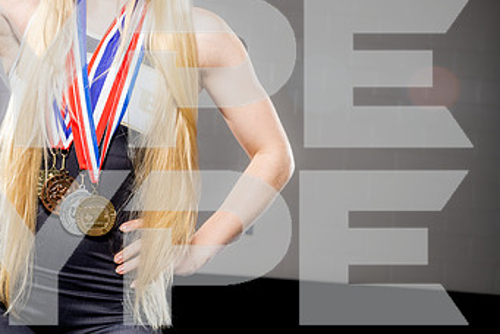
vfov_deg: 19.9
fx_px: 945
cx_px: 100
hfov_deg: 29.0
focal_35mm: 68
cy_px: 71
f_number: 5.6
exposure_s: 1/250
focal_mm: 40
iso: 320
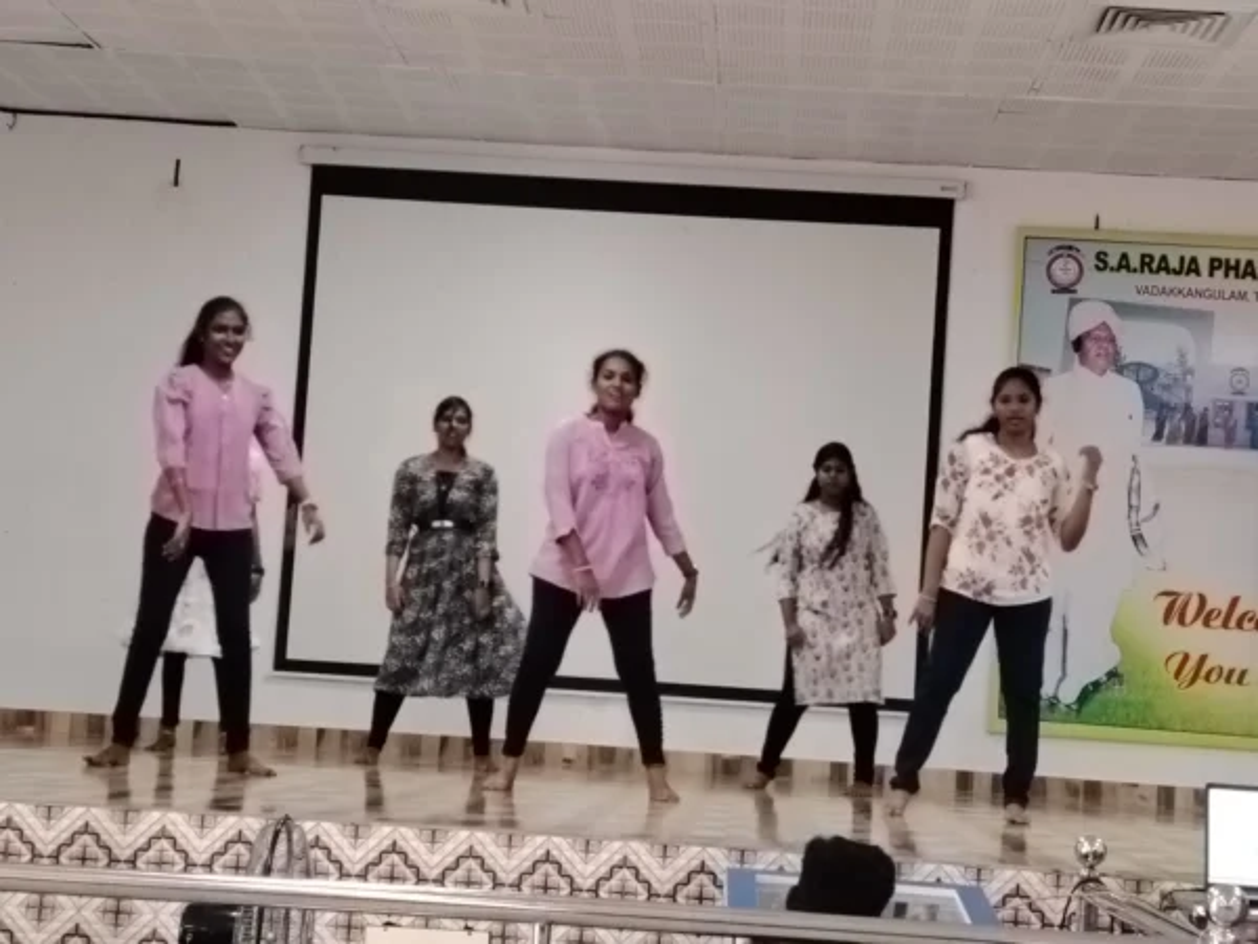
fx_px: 2580
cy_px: 472
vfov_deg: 20.7
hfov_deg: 27.4
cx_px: 629
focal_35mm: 71
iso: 728
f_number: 1.75
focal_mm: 5.25
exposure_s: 1/50
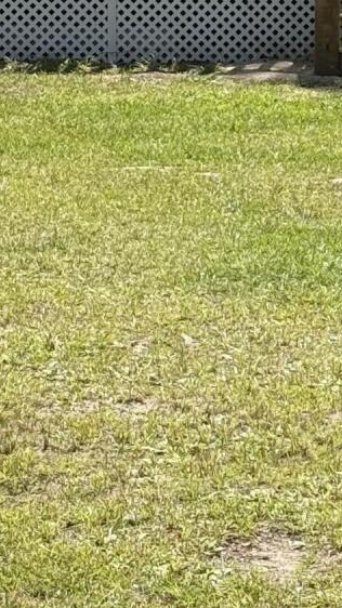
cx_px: 542
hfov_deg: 6.4
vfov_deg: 11.5
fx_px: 3000
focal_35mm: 186
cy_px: 9
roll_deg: -1.0
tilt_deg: -3.8
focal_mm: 6.76
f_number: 1.78
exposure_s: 1/4098
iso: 100
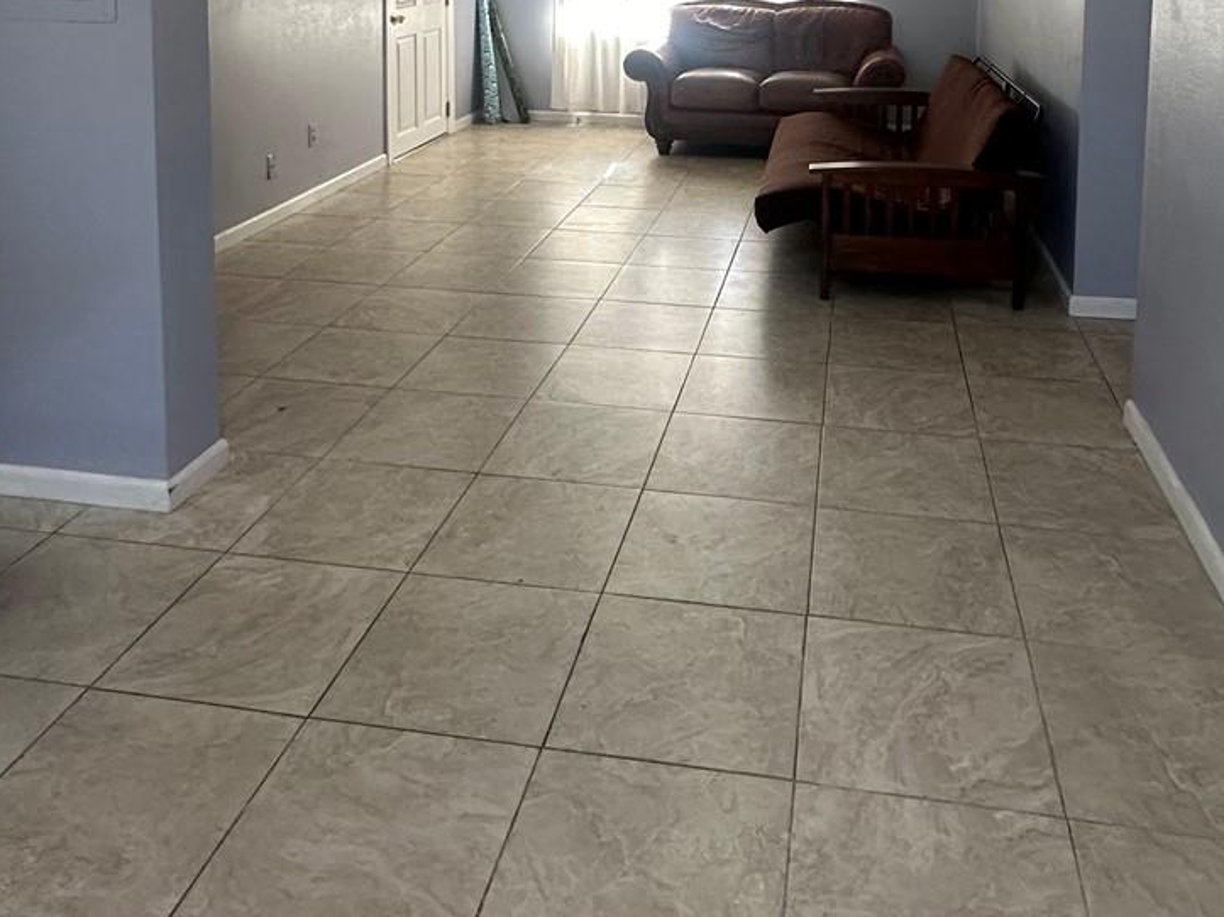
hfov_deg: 58.2
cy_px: 24
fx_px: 1096
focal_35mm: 31
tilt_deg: -4.4
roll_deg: -0.6
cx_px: 687
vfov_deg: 40.4
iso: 250
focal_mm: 2.22
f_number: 2.2
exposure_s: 1/120
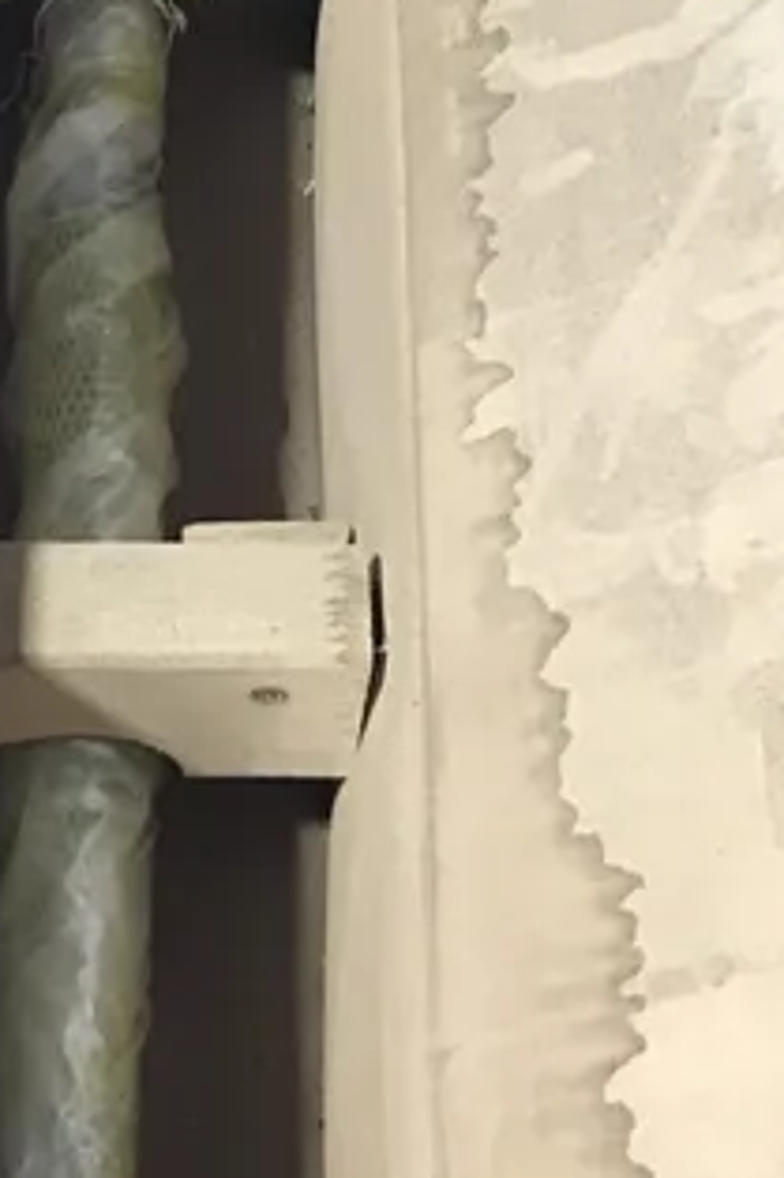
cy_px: 270
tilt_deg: -60.2
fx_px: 2518
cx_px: 189
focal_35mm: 77
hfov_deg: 17.6
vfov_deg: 25.9
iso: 500
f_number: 2.4
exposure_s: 1/15
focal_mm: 3.3
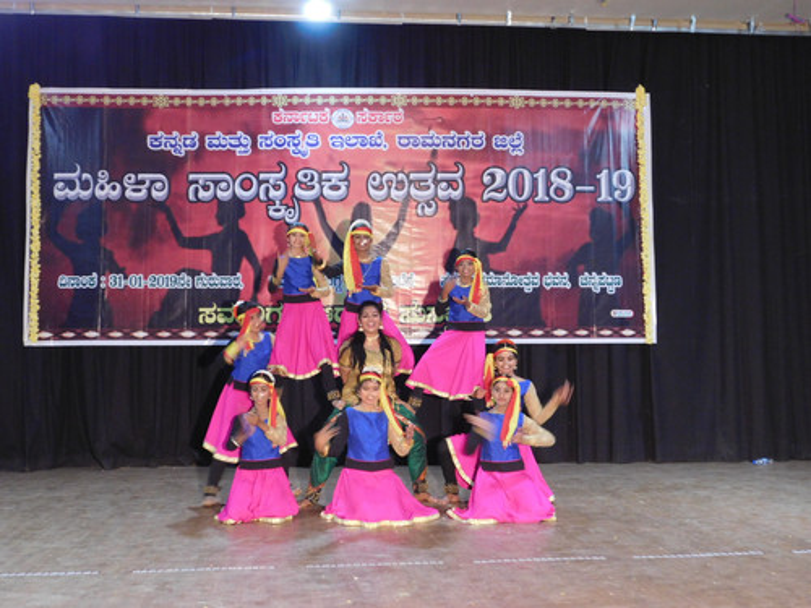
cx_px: 406
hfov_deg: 46.8
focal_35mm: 40
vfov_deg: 36.0
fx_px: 937
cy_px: 304
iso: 400
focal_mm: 7.1
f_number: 3.6
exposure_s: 1/13
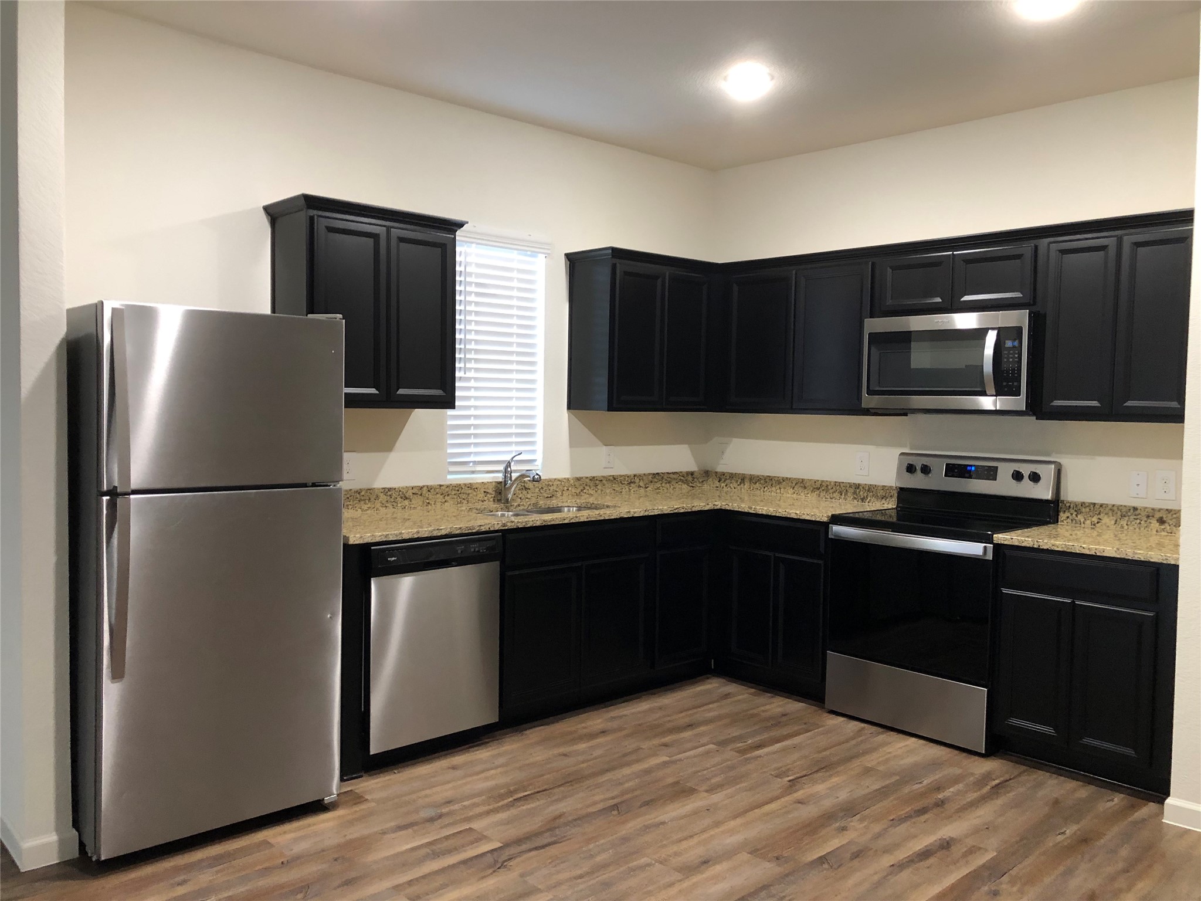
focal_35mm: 28
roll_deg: -1.4
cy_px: 450
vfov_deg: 49.7
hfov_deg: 63.4
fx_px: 971
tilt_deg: -2.5
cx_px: 600
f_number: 1.8
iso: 64
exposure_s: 1/15
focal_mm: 3.99
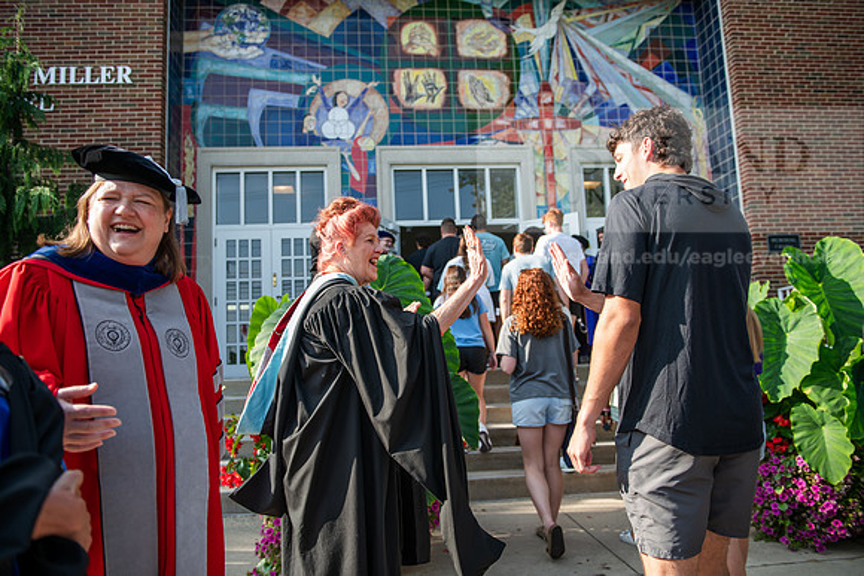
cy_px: 288
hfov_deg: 65.5
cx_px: 432
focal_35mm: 28
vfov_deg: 46.4
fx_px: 672
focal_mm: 28
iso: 100
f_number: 3.2
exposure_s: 1/320
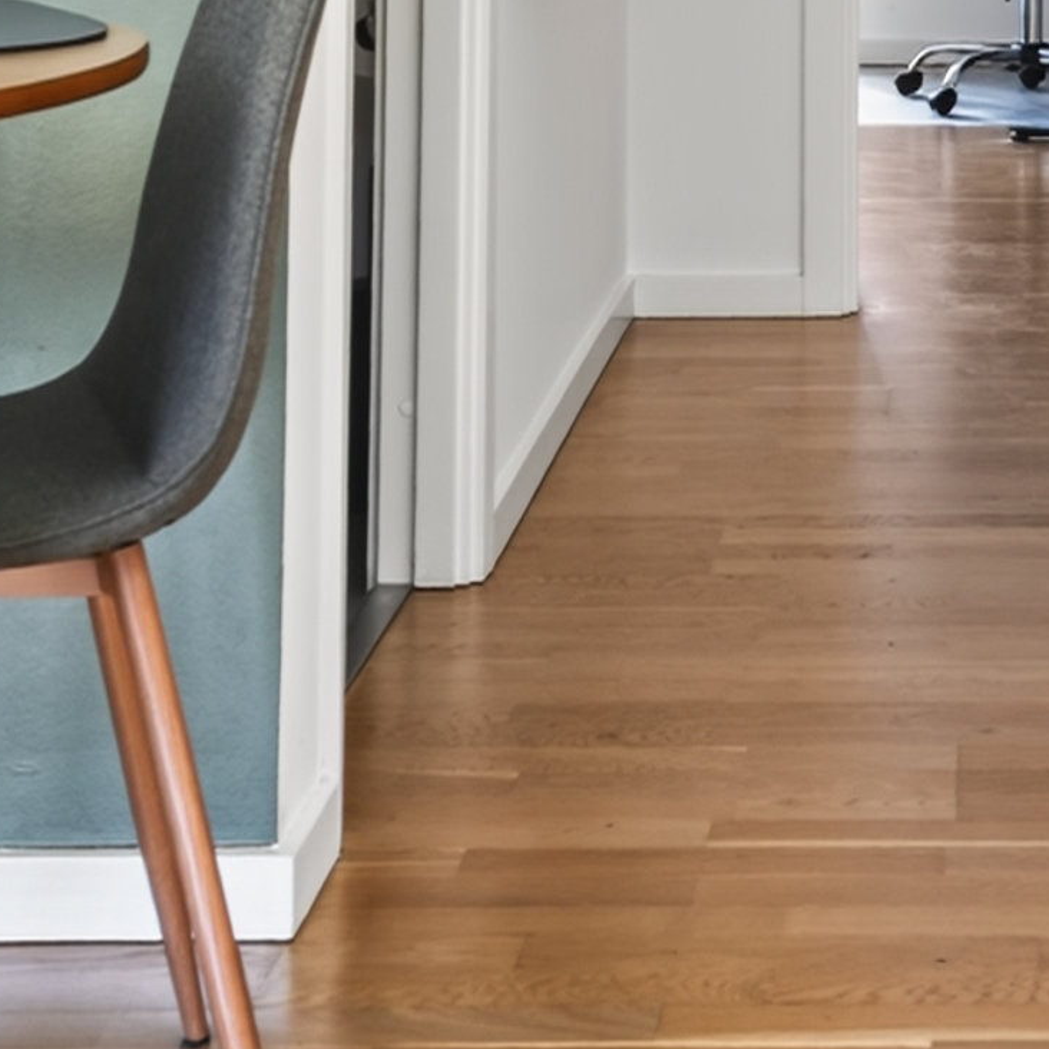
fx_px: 3566
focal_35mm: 104
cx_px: 995
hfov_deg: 16.5
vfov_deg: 15.9
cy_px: -325
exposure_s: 1/5
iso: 400
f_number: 8
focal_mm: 35
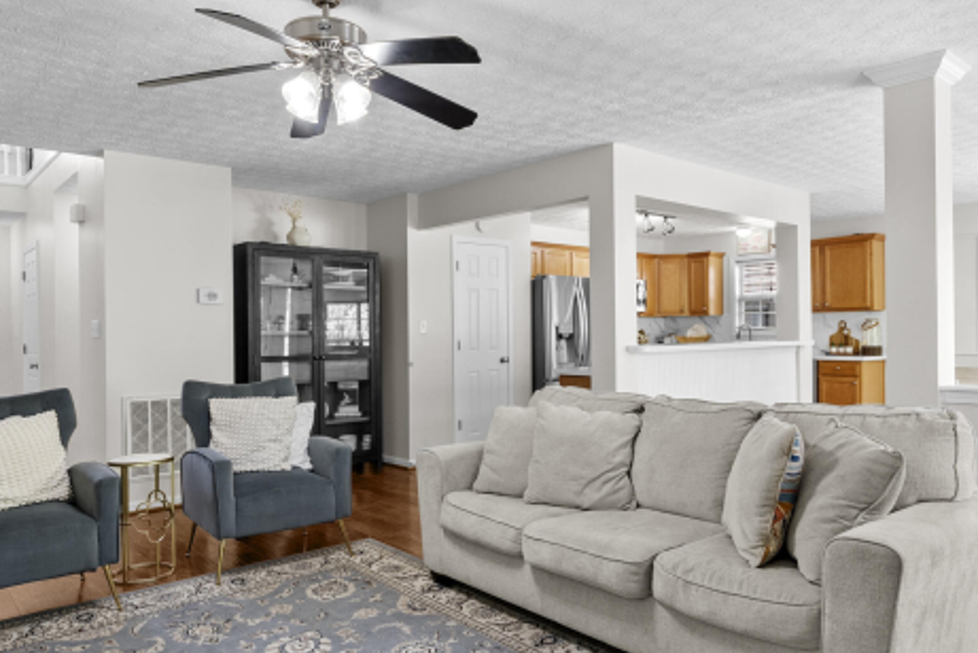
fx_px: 707
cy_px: 337
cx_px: 497
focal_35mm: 26
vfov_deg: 49.6
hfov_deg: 69.4
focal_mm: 16
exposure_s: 1/1.25
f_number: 11
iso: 400
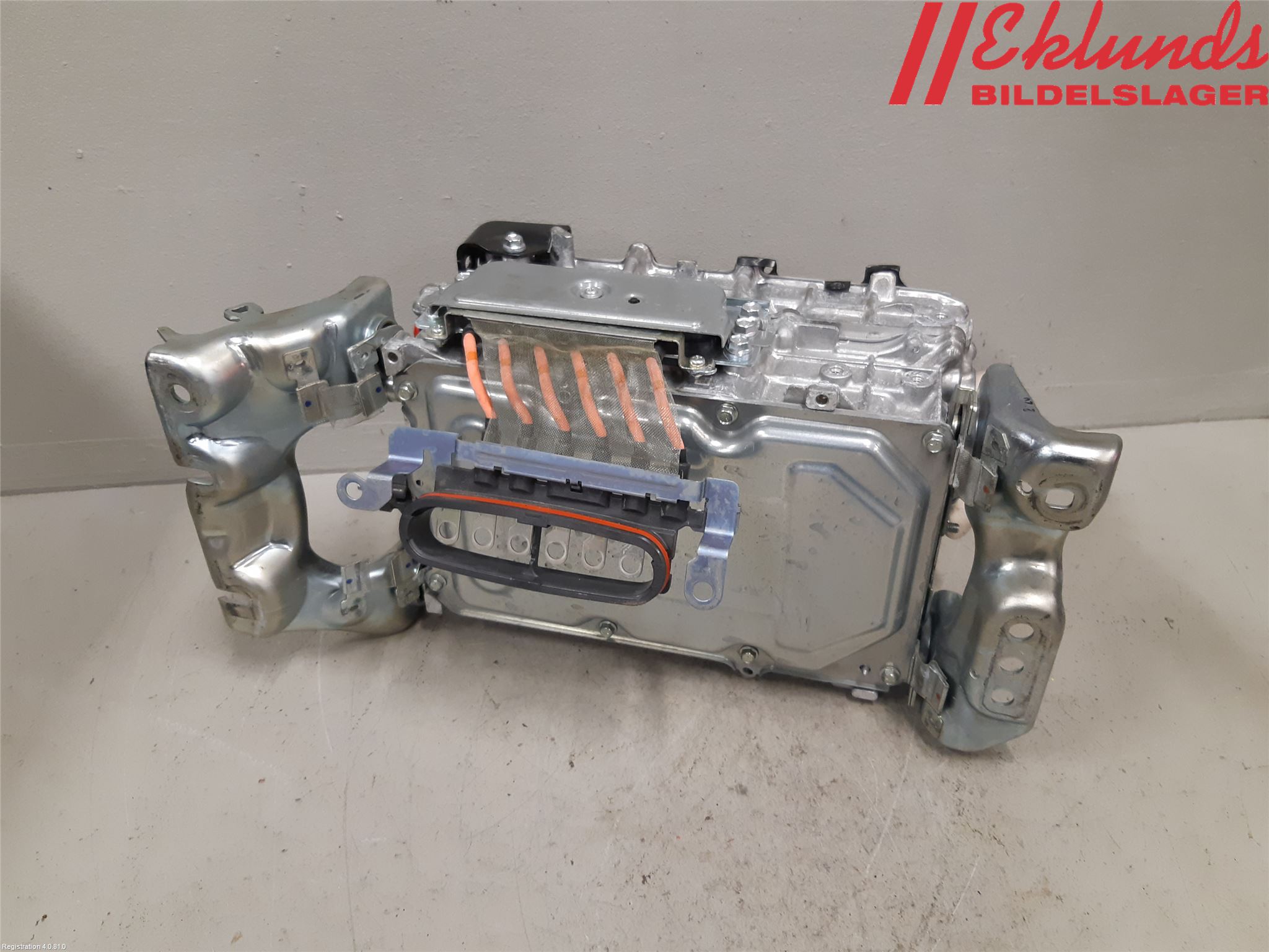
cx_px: 634
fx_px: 953
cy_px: 476
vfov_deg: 53.1
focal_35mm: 26
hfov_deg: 67.3
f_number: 1.7
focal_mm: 3.93
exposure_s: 1/50
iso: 160
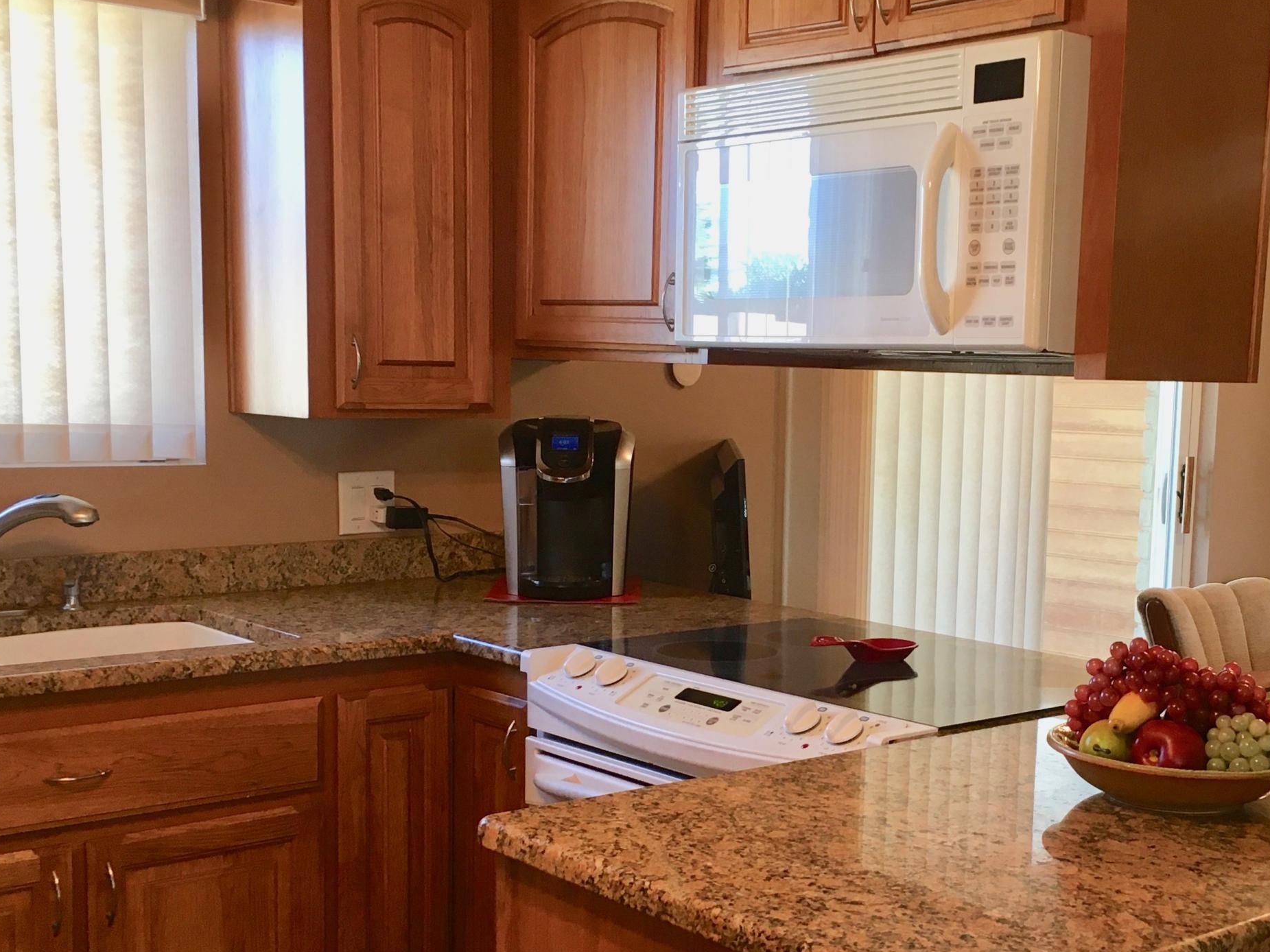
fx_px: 1724
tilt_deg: -8.5
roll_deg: -1.7
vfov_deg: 30.7
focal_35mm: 47
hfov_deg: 40.2
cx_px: 778
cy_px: 600
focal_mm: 4.15
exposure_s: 1/30
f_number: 2.2
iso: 64
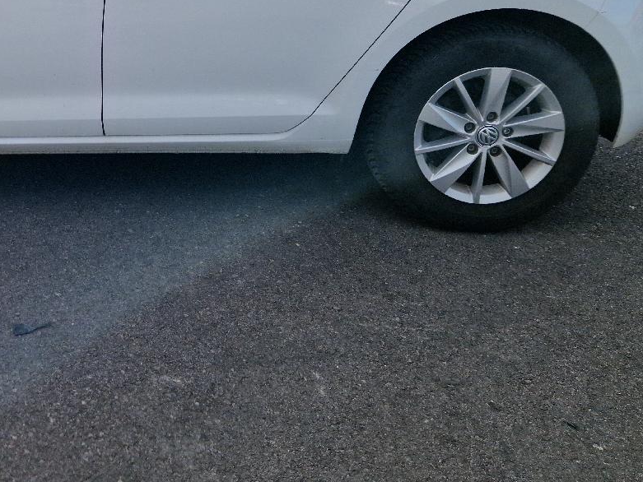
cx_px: 40
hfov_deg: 33.8
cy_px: 50
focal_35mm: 53
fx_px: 985
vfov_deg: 26.6
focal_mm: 5.4
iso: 50
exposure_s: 1/1250
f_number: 1.8
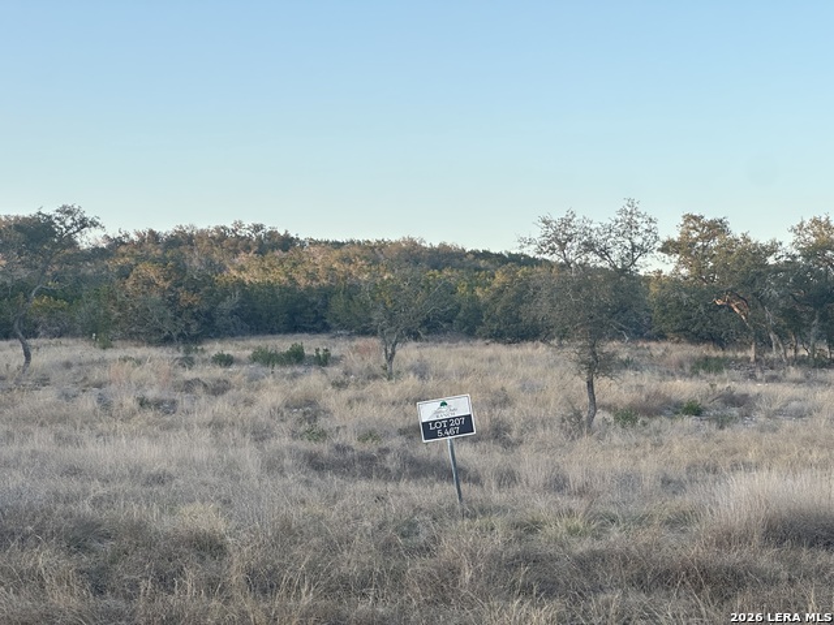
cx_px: 417
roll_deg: +0.0
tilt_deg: +3.7
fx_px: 1855
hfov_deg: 25.3
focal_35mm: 77
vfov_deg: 19.1
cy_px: 312
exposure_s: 1/99
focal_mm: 9
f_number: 2.8
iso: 100
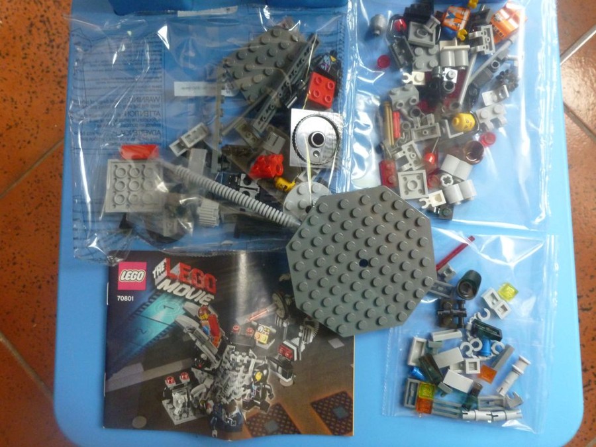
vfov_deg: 49.7
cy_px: 224
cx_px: 298
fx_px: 482
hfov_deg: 63.4
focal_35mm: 28
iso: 400
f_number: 3.3
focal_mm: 5
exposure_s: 1/15
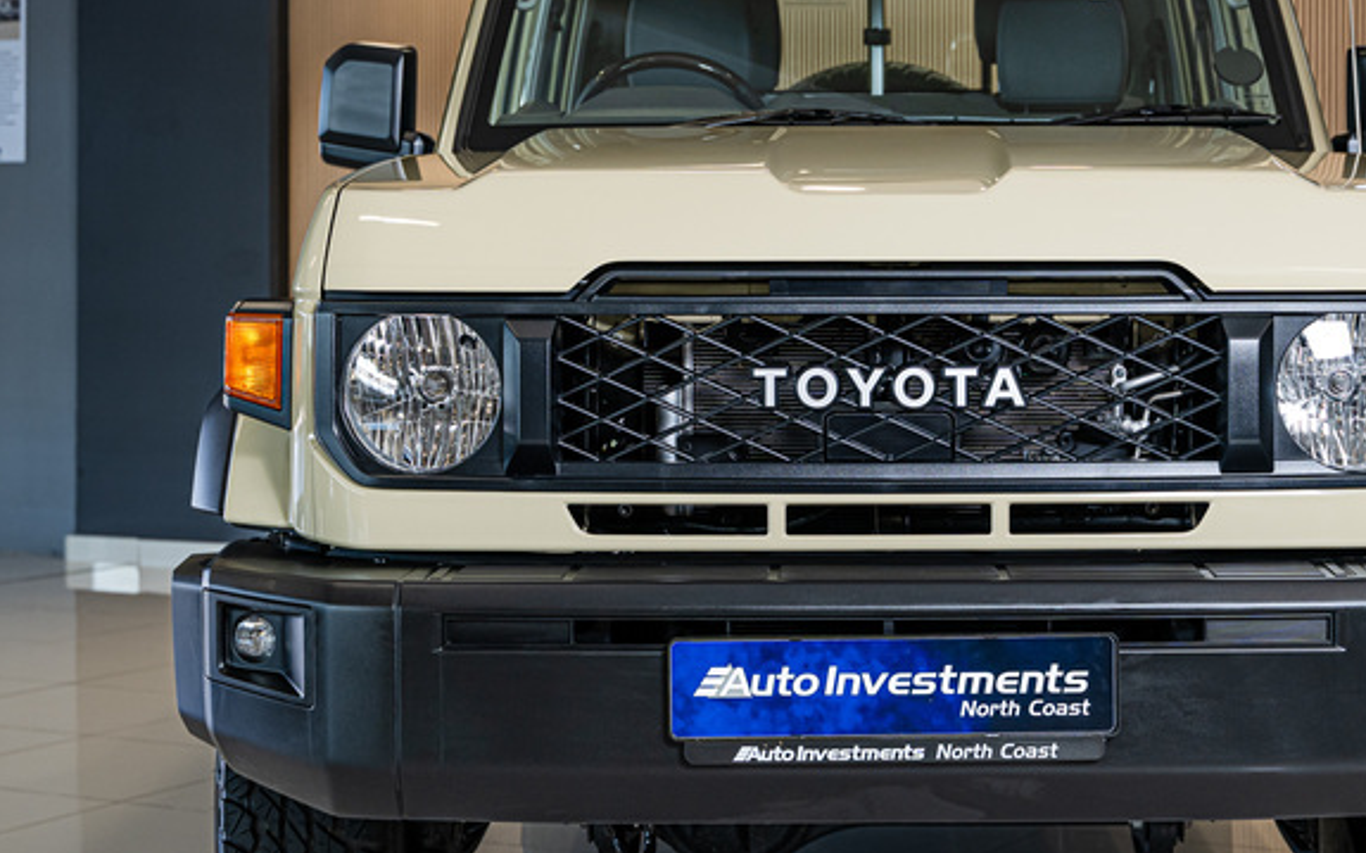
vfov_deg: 16.7
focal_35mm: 78
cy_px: 368
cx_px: 883
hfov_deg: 26.4
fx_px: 2903
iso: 320
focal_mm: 43
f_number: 4
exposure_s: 1/125
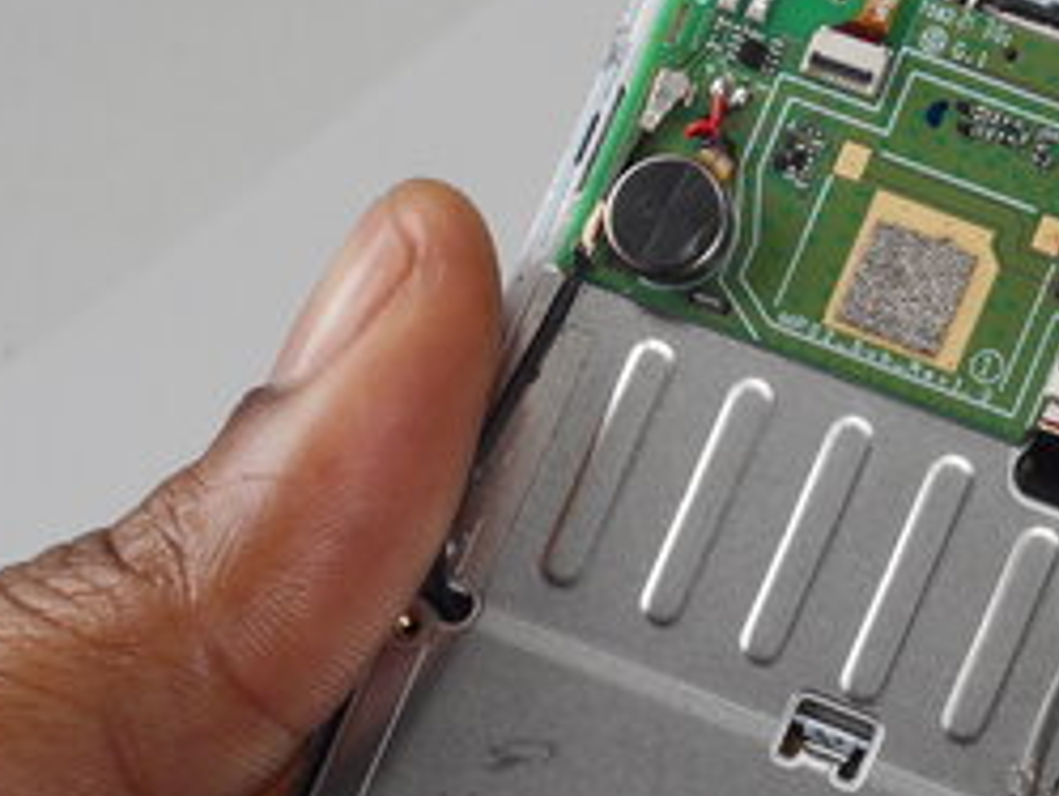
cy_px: 375
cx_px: 787
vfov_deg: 4.1
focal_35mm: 364
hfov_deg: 5.4
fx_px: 11141
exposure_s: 1/60
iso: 110
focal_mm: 27.4
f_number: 6.2
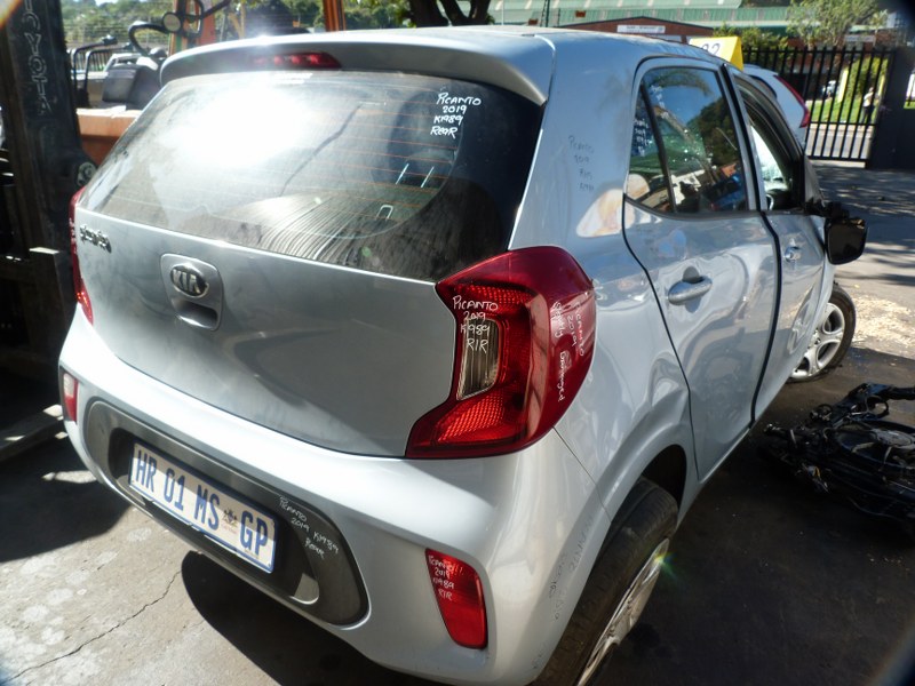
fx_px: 661
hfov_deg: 69.4
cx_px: 458
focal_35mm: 25
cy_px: 343
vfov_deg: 54.9
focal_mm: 4.5
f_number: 4
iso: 80
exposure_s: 1/160
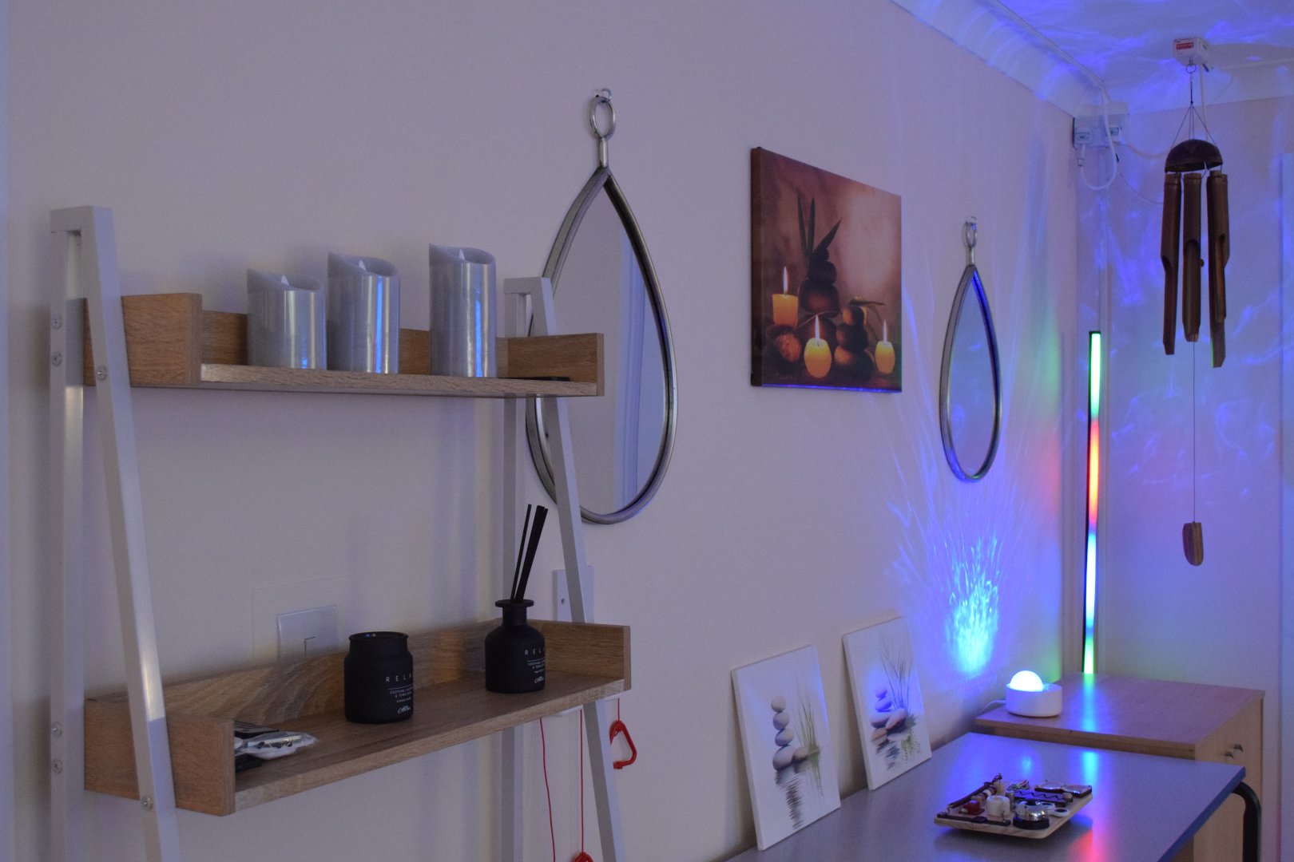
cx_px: 647
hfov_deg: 53.1
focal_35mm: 36
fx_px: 1294
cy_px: 431
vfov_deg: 36.9
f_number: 5.6
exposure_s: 1/50
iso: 4000
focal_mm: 24
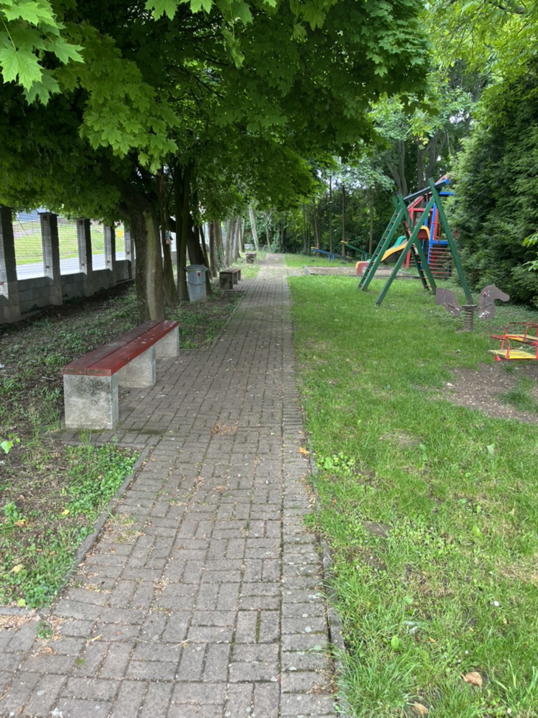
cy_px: 359
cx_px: 269
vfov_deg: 67.3
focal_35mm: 26
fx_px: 539
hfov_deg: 53.1
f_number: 1.6
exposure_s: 1/121
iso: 40
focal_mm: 5.1
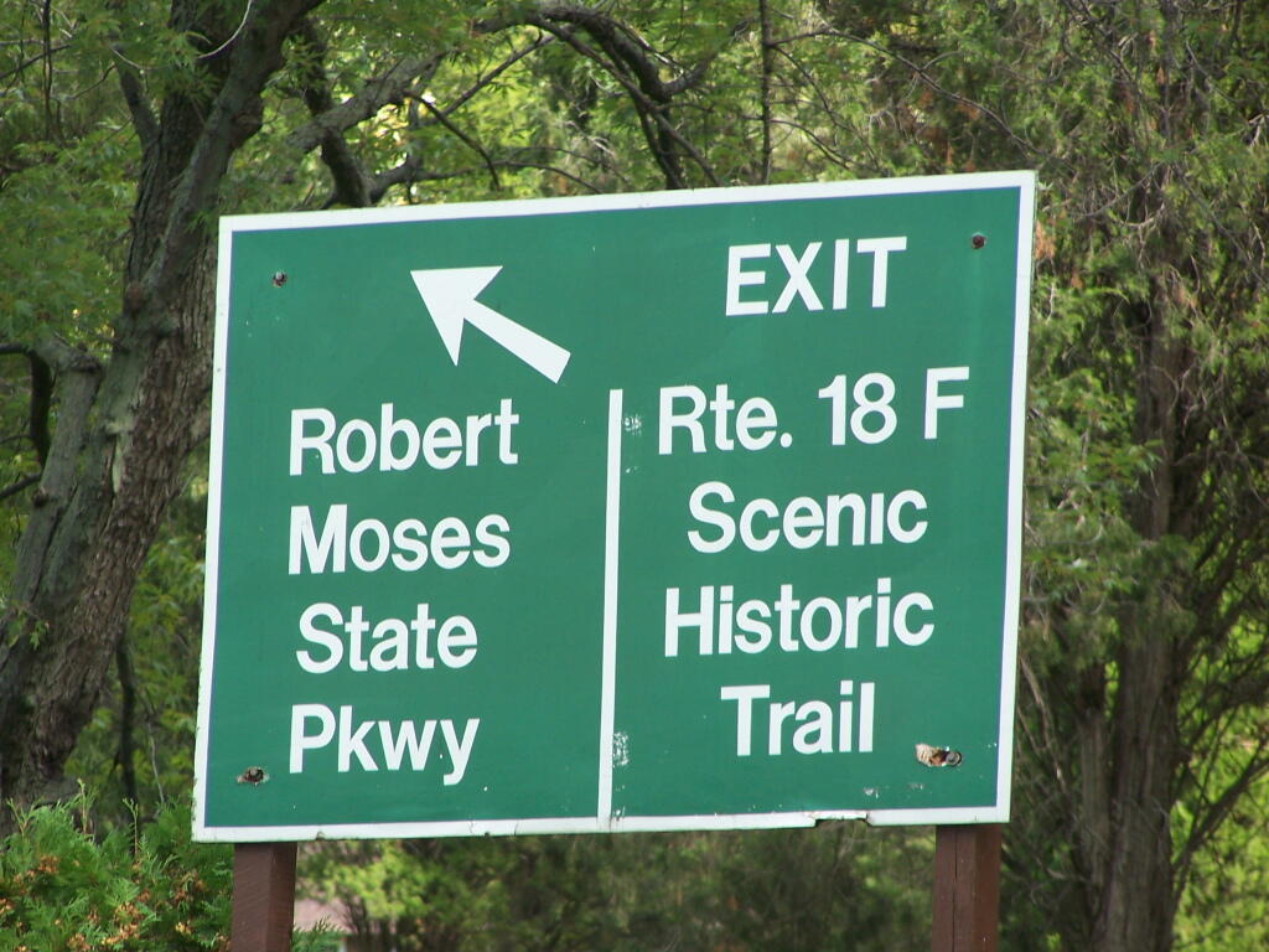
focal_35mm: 380
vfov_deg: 3.9
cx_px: 634
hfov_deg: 5.2
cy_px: 476
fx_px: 13931
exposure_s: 1/200
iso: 100
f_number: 3.7
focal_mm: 63
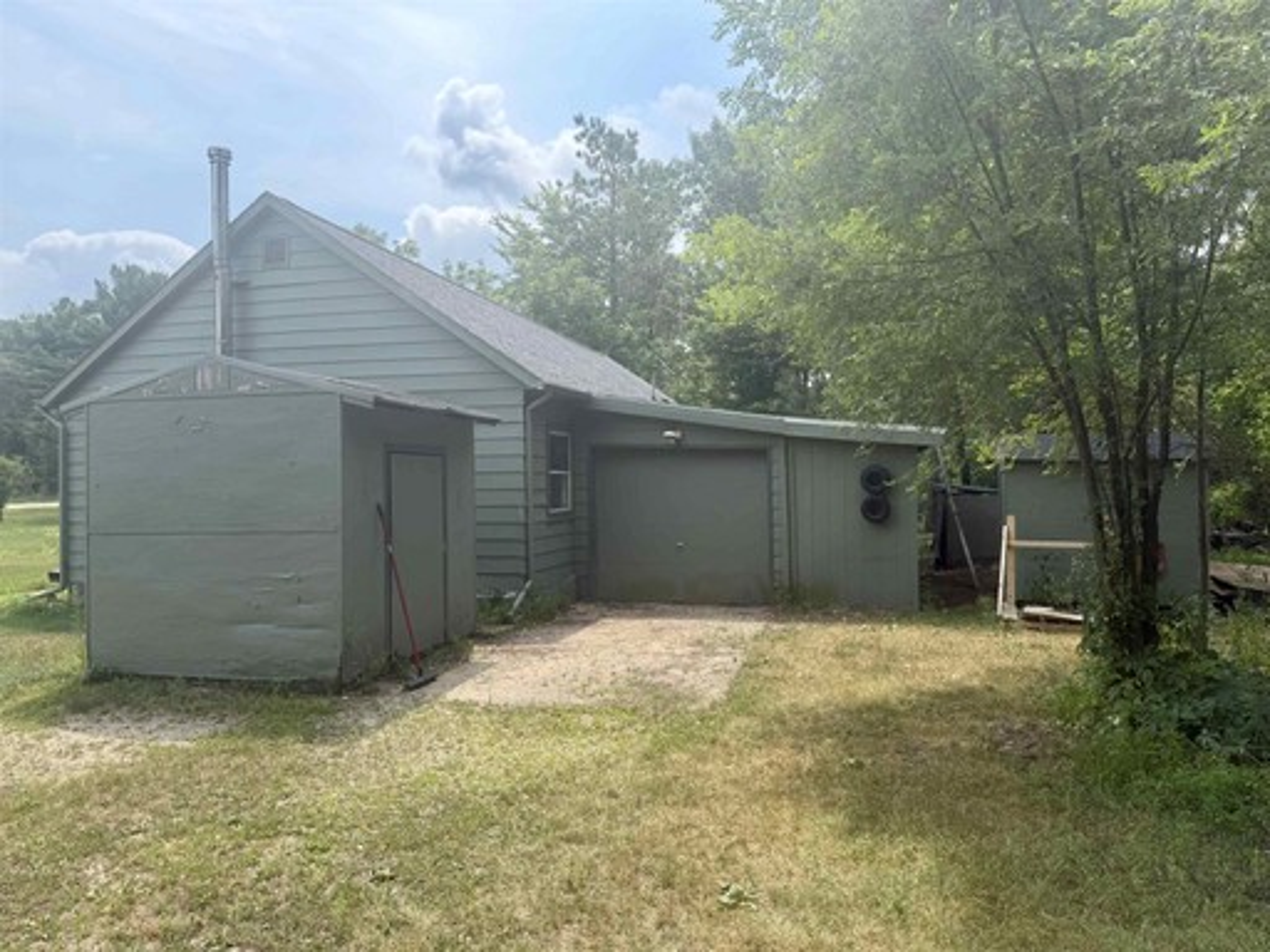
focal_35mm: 24
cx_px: 635
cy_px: 476
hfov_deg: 71.6
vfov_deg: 56.8
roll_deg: -0.3
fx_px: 881
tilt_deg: -0.1
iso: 100
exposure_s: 1/2370
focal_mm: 6.76
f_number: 1.78
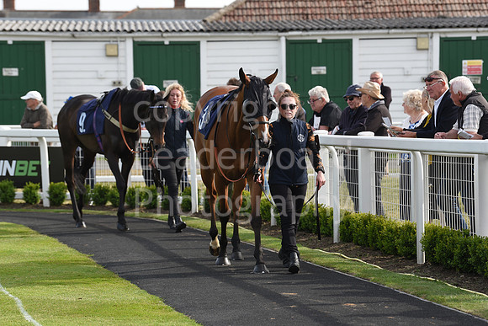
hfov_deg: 13.2
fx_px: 2102
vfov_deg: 8.9
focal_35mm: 155
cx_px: 244
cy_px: 163
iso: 400
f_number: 5.6
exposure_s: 1/1000
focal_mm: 155
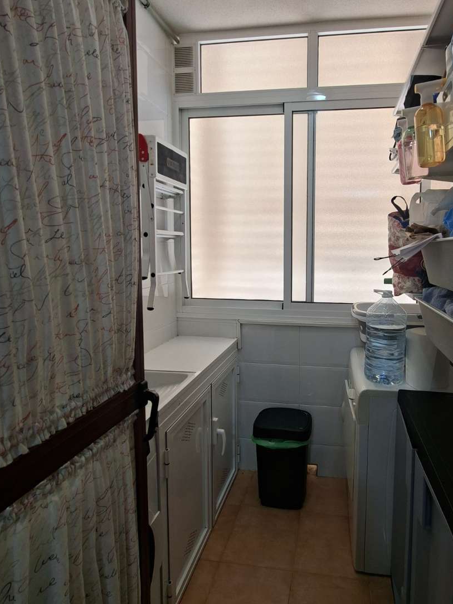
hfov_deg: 69.7
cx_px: 299
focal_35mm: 18
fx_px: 314
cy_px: 273
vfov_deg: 87.5
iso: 40
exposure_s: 1/40
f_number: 2.2
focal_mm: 1.74
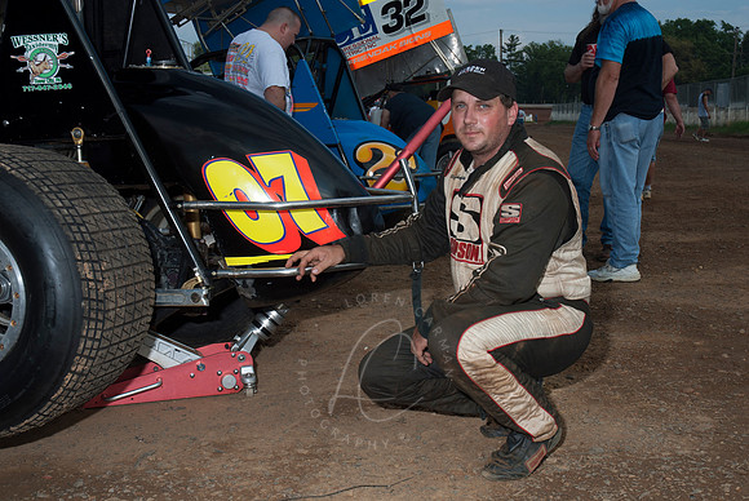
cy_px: 250
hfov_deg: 42.3
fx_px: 968
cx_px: 374
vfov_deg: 29.0
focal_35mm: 46
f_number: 7.1
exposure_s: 1/250
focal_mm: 31
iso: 100
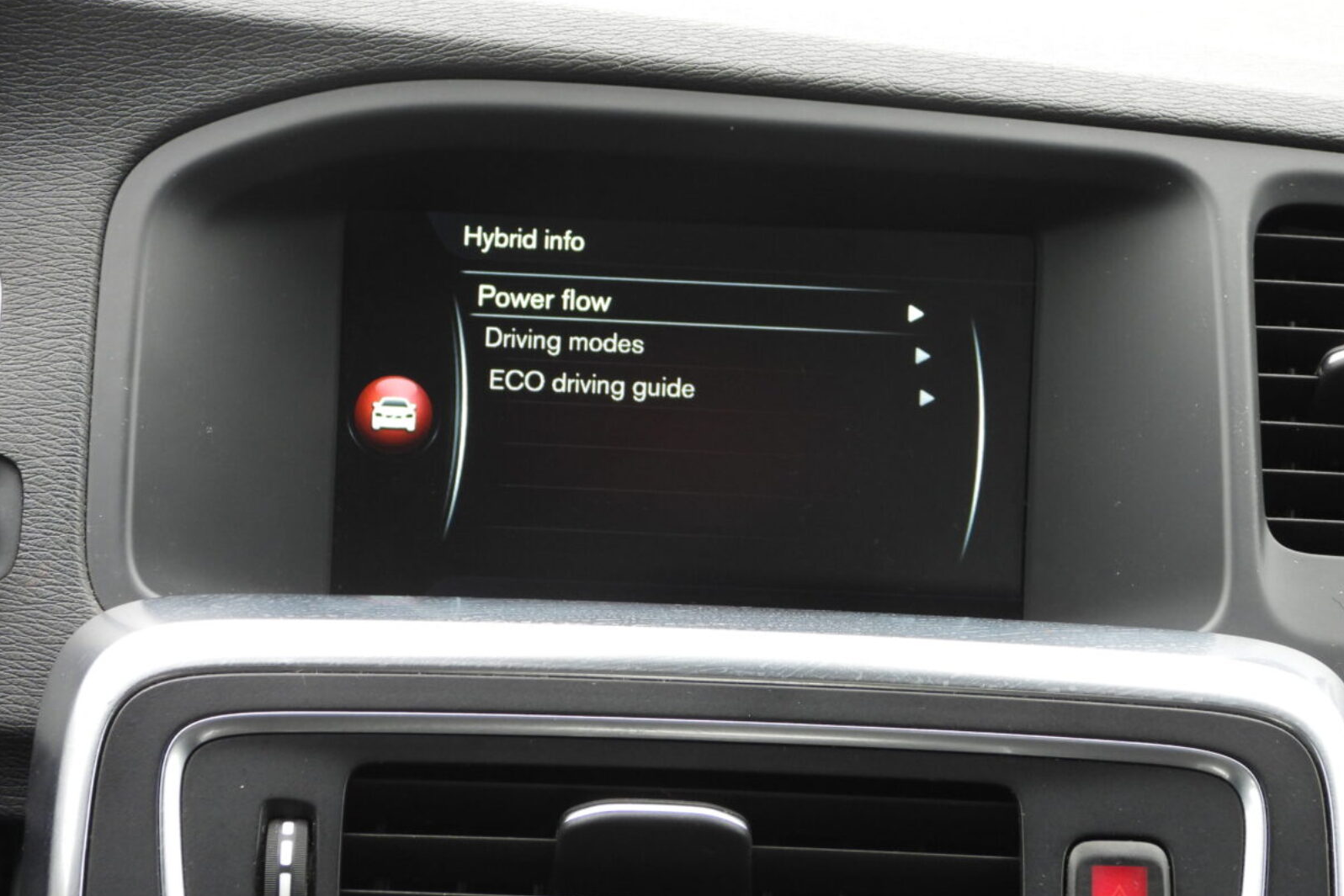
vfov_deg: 11.4
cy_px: 416
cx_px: 672
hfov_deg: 17.1
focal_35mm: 120
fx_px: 4480
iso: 320
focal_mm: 20.7
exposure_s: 1/60
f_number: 4
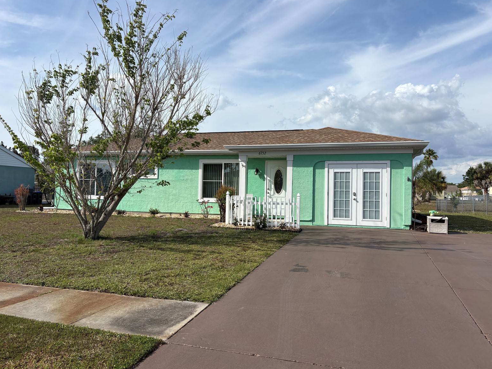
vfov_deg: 51.4
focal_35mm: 27
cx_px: 248
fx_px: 384
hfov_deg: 65.3
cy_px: 183
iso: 50
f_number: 1.6
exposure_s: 1/4329
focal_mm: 5.96
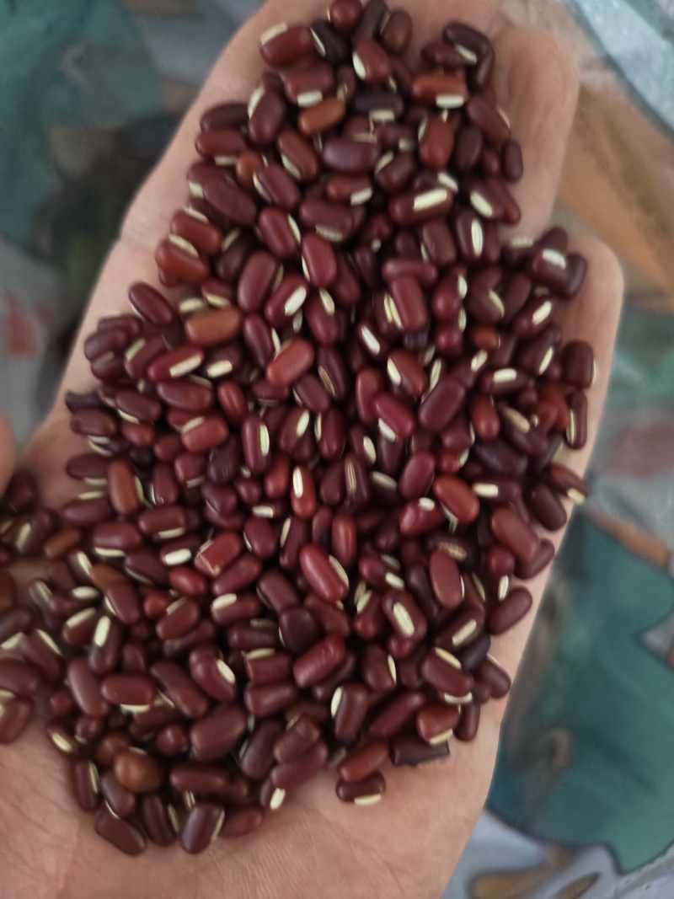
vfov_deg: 73.9
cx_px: 337
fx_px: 597
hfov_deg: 58.9
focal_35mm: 23
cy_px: 450
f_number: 1.88
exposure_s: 1/14.3
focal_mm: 5.56
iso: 4330
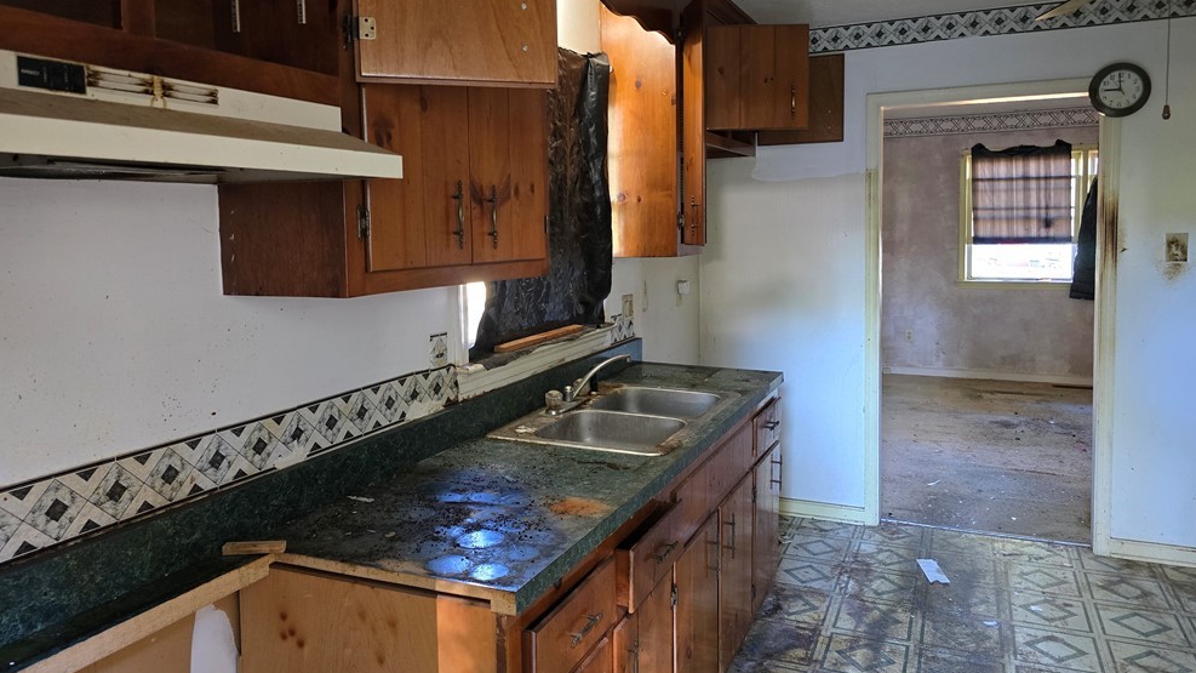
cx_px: 608
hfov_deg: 71.9
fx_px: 824
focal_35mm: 26
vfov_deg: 44.2
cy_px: 281
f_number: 1.7
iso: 640
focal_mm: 6.3
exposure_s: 1/60
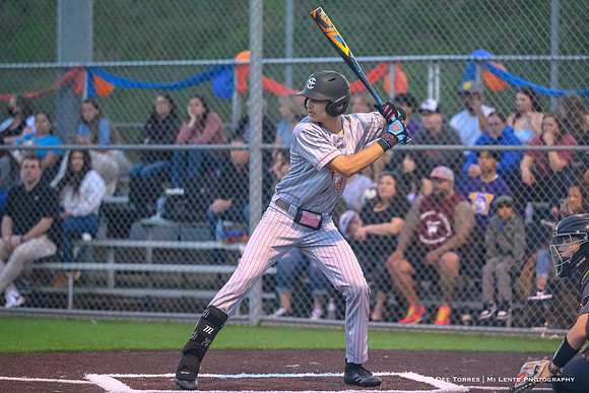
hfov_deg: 12.0
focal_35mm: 171
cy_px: 233
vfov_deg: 8.0
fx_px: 2799
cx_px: 294
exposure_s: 1/2000
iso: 10000
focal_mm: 135
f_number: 2.8
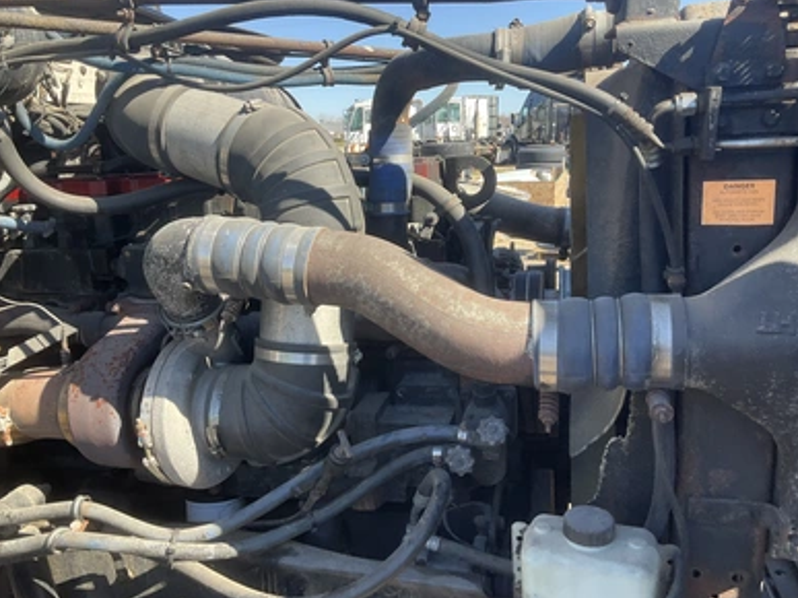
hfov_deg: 60.0
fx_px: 691
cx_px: 394
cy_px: 301
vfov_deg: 46.8
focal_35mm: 30
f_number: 1.8
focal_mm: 3
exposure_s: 1/346
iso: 25
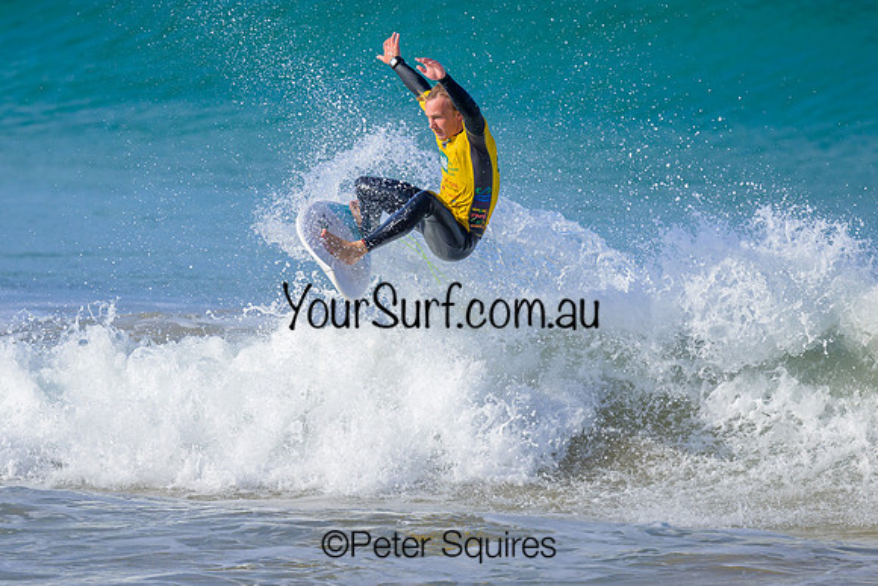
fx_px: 26794
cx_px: 361
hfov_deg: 1.9
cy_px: 184
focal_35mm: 1098
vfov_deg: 1.3
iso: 320
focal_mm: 800
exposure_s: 1/2000
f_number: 6.3
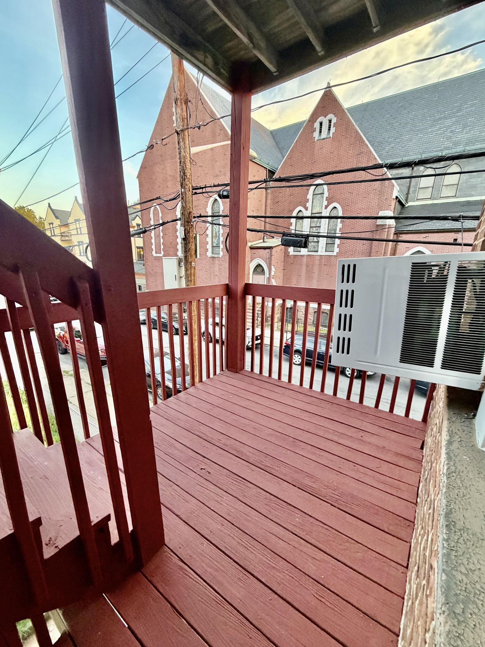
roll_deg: -0.7
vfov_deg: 98.0
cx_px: 230
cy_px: 343
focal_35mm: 15
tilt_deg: -16.5
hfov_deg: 81.7
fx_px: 280
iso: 320
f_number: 2.2
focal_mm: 2.22
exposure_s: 1/62
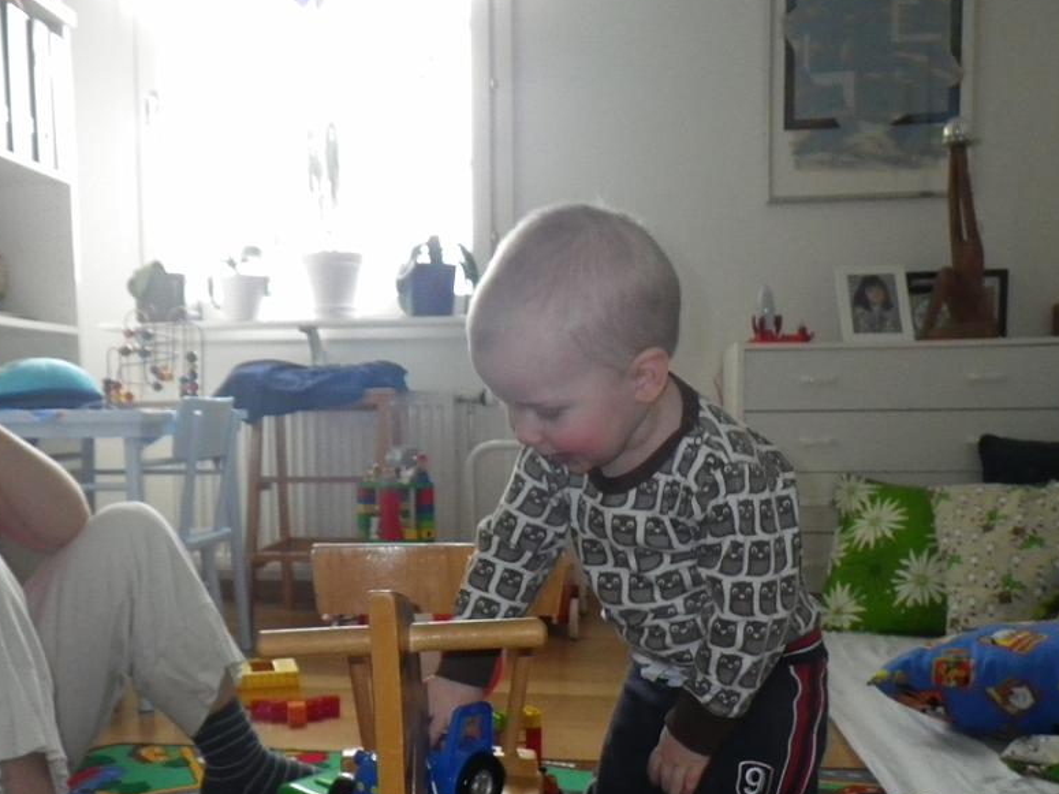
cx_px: 460
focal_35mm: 37
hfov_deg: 50.0
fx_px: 1132
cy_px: 504
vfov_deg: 38.4
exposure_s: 1/50
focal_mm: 5
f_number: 3.5
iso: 400
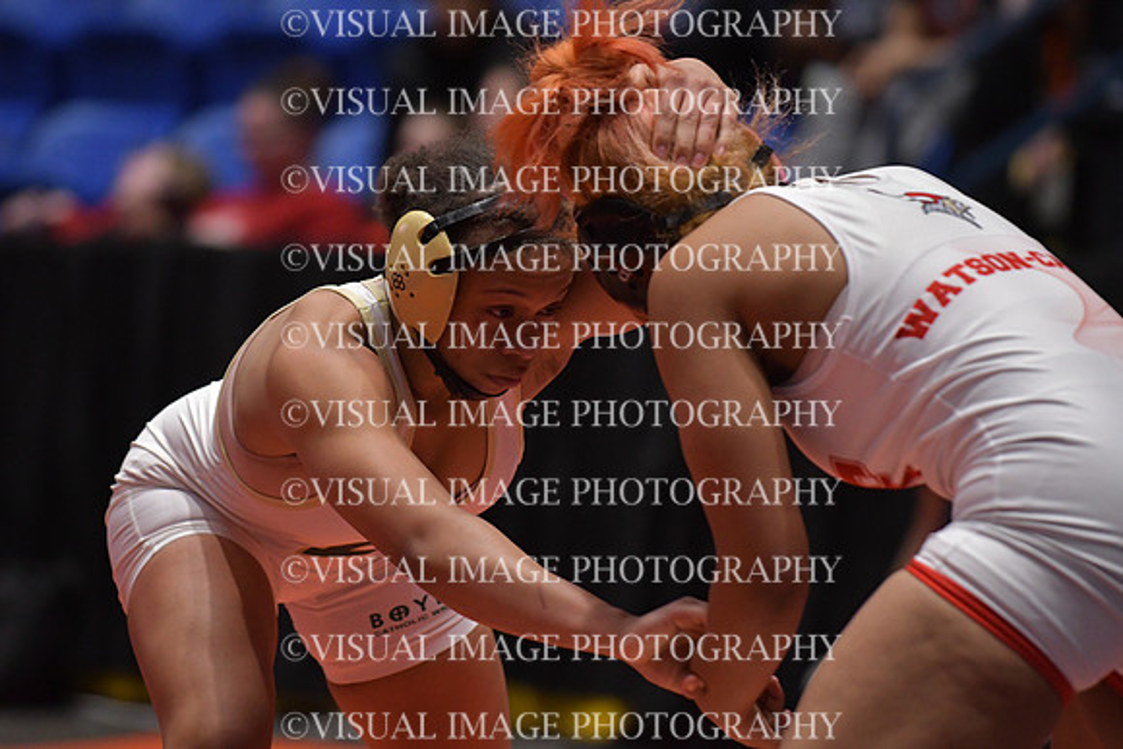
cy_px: 374
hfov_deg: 7.8
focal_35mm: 262
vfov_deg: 5.2
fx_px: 8190
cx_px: 562
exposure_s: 1/1000
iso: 2500
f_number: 2.8
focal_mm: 175
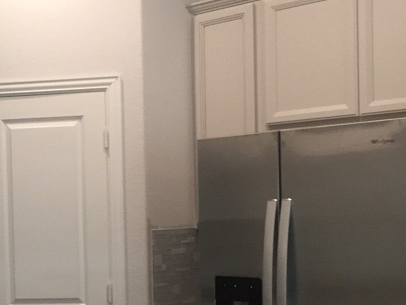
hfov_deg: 24.1
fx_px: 868
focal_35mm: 74
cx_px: -70
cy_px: 241
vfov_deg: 19.7
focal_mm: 4.15
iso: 80
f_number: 2.2
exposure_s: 1/30
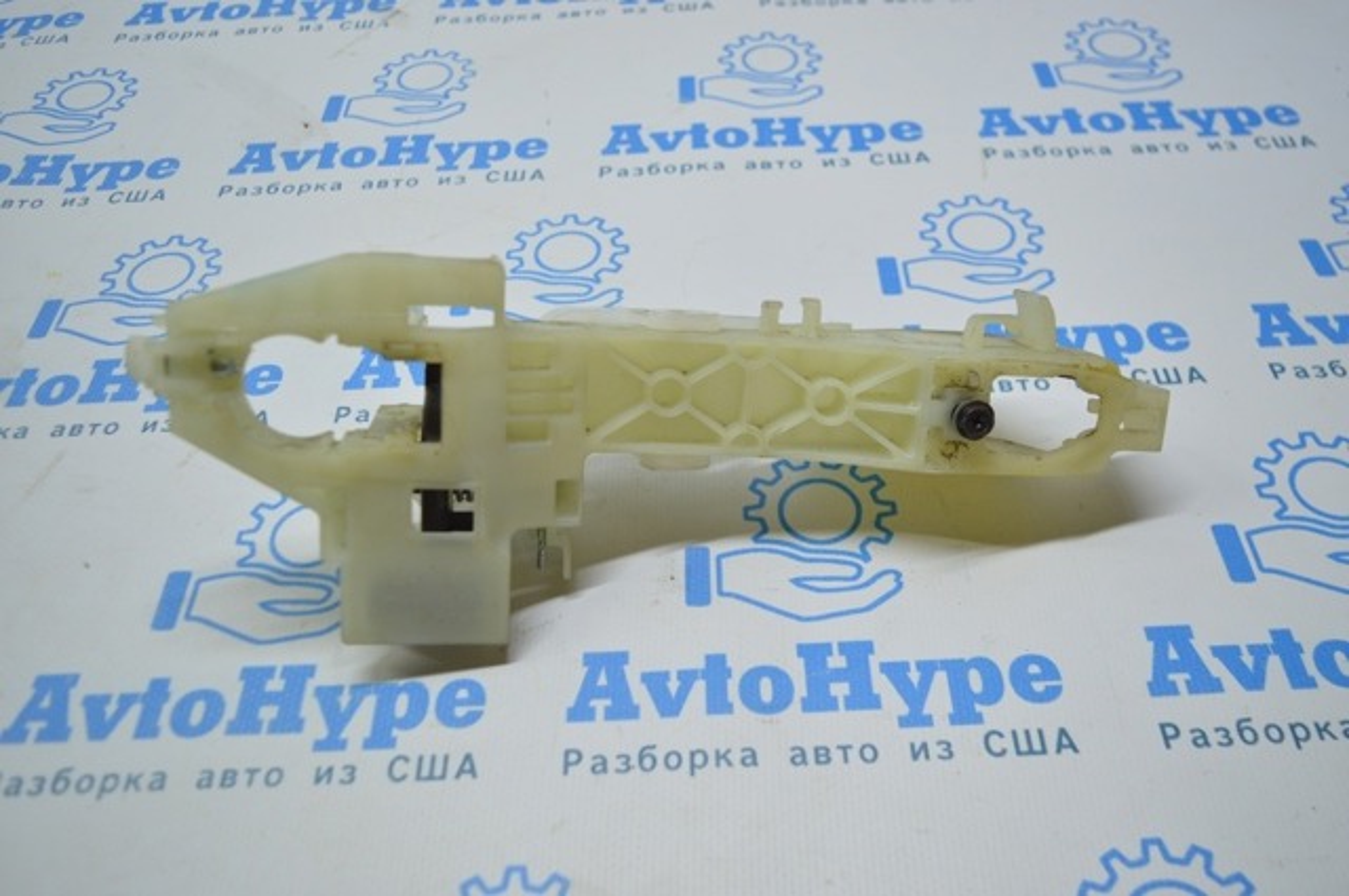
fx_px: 1235
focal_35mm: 33
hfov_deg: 57.3
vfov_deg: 39.9
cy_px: 448
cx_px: 674
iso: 400
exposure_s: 1/100
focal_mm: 22
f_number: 3.8
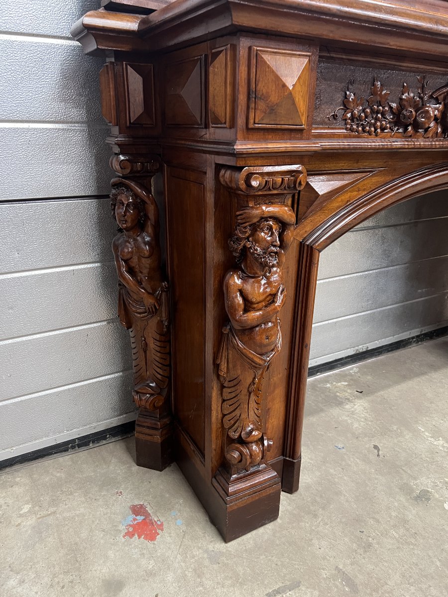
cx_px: 224
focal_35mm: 26
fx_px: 449
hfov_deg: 53.1
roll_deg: -0.9
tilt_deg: -21.2
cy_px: 298
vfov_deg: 67.3
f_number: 1.5
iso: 250
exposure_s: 1/50
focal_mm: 5.7
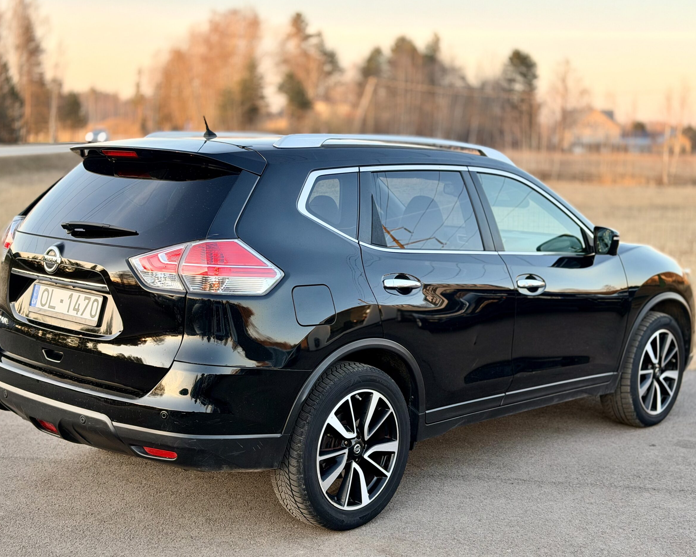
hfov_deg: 36.7
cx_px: 347
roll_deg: -0.9
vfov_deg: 29.7
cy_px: 274
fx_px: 1050
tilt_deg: -6.8
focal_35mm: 51
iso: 64
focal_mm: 6.76
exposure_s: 1/216
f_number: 1.78
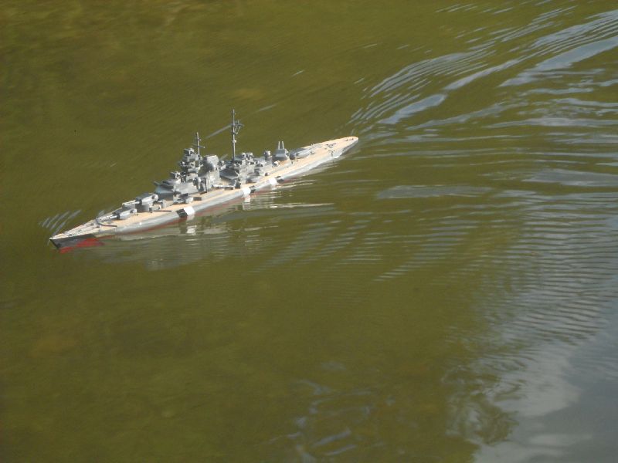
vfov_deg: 10.2
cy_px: 232
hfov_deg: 13.6
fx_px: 2589
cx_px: 309
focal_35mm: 145
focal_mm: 24.03
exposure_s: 1/125
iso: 124
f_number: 6.7
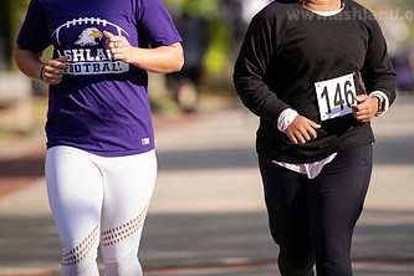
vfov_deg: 2.6
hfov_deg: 3.9
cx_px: 230
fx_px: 6014
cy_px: 40
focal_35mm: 523
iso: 200
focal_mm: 300
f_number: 4.5
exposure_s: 1/500
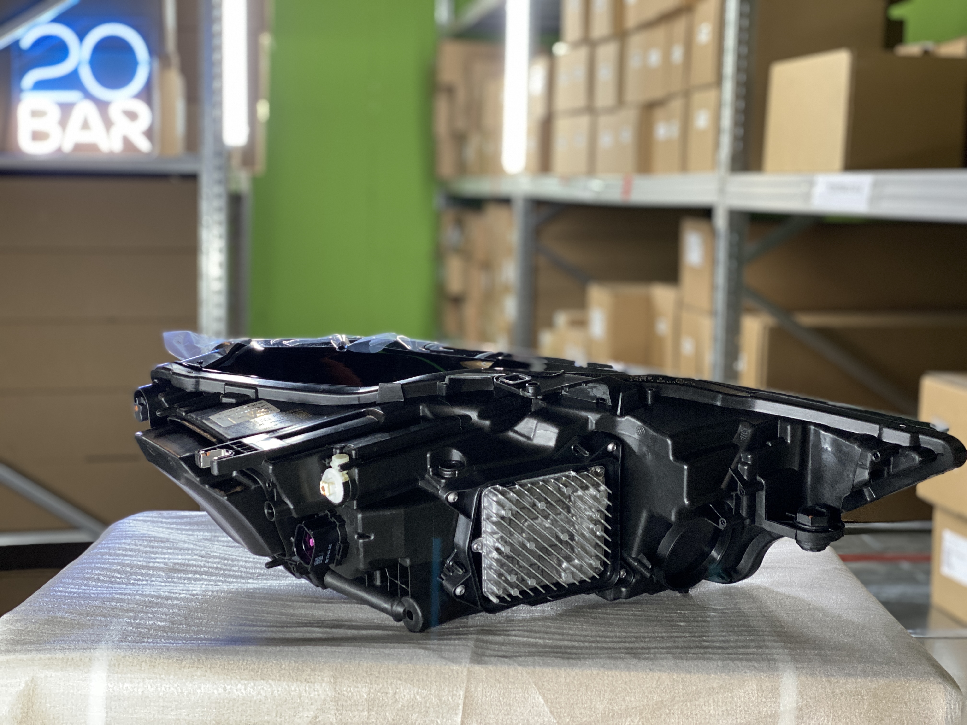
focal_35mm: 52
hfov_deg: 36.8
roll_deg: -1.5
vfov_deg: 28.0
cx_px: 484
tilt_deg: -8.0
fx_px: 1453
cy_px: 362
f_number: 2
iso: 160
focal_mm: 6
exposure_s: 1/35
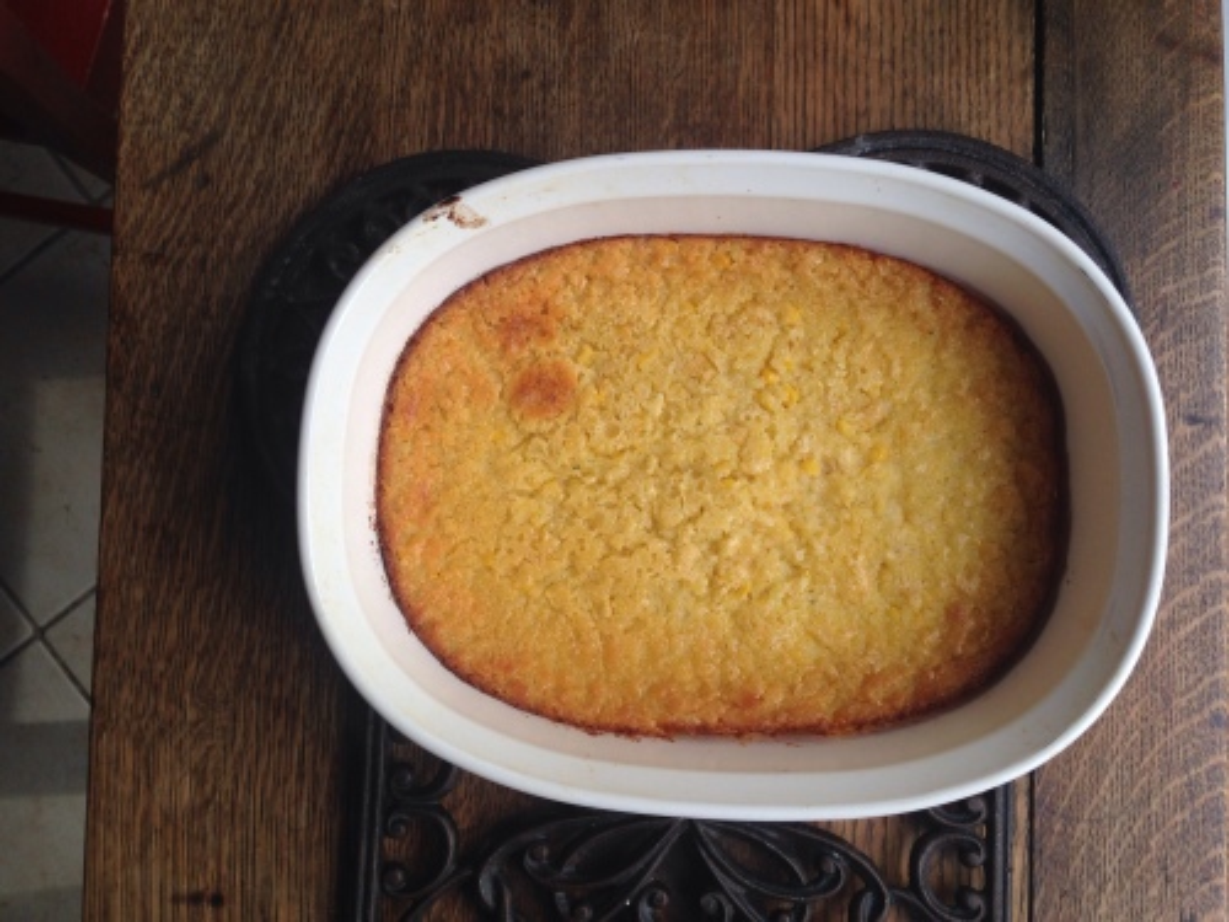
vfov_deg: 42.9
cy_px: 461
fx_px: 1172
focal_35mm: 33
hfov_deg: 55.4
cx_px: 614
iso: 50
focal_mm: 4.12
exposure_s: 1/311
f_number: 2.4
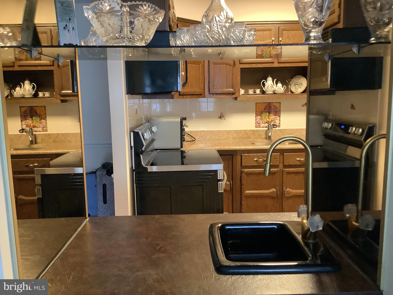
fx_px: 352
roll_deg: +1.0
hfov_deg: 58.4
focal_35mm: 31
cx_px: 196
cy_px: 148
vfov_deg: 45.4
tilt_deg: -10.5
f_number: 2.4
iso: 500
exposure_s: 1/30
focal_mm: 3.3
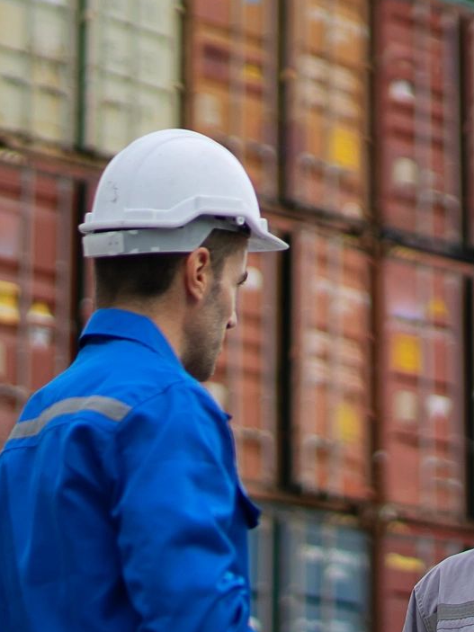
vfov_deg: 13.6
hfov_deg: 10.1
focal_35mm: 145
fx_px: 2648
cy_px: 441
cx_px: 520
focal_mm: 50
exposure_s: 1/5000
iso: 100
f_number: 1.4
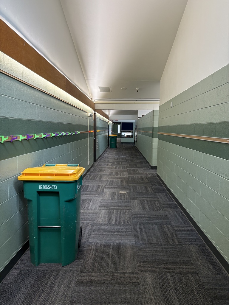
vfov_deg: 67.3
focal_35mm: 26
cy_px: 152
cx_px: 114
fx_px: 229
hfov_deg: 53.1
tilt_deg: -4.8
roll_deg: -1.8
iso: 125
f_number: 1.6
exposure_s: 1/120
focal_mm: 5.96
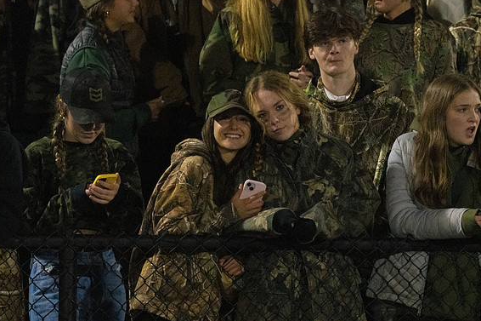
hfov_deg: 8.4
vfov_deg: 5.6
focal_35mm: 246
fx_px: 3286
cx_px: 239
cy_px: 158
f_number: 5
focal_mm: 160
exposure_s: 1/500
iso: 8000
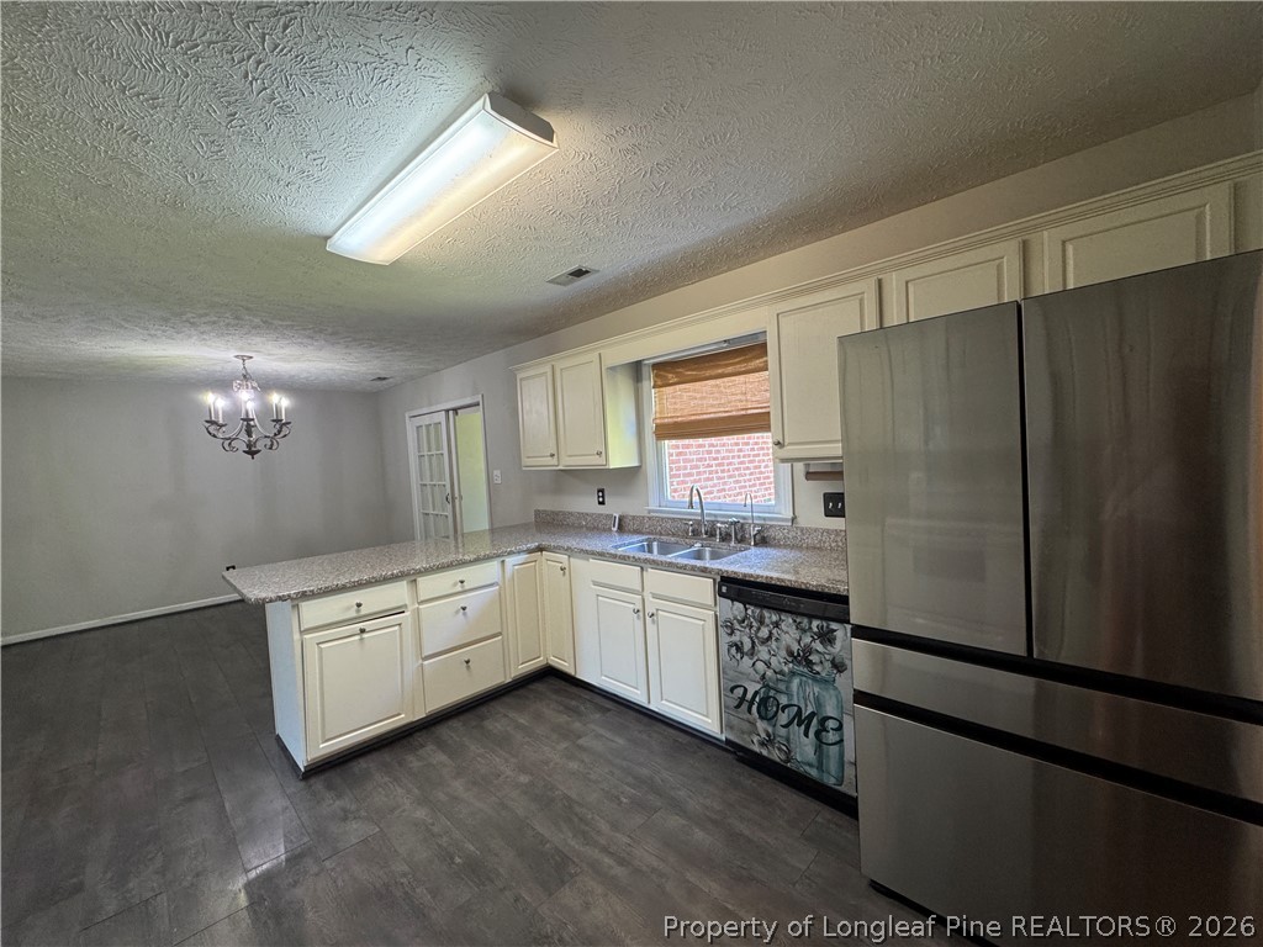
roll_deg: +2.9
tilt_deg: -2.8
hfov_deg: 102.1
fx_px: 511
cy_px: 474
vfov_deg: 85.7
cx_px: 632
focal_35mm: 14
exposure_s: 1/60
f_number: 2.2
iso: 200
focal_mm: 2.22
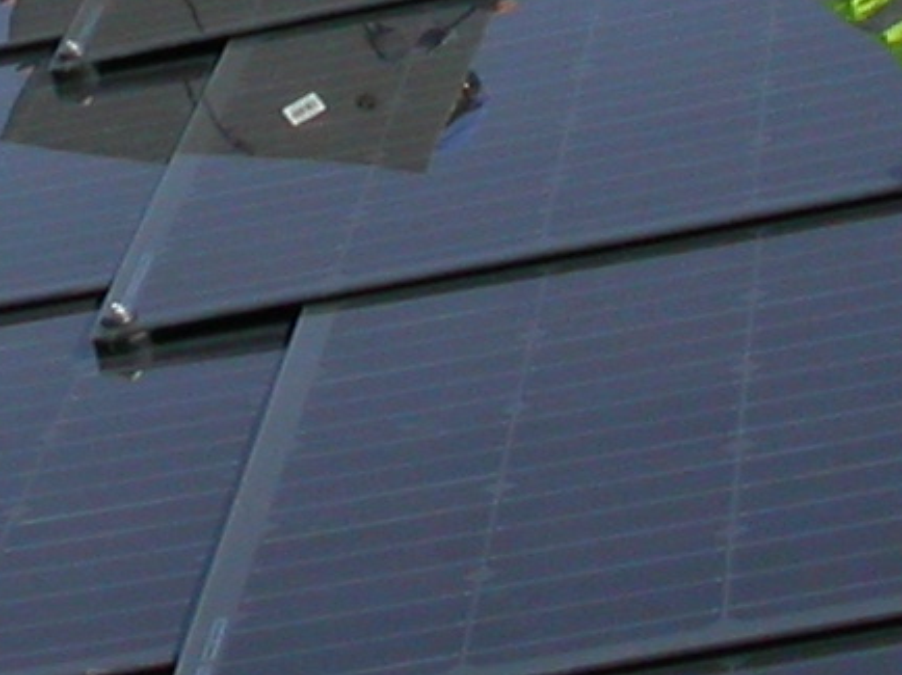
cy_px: -866
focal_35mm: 199
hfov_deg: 9.9
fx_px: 5183
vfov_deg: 7.1
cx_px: -64
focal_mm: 7.85
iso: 100
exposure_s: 1/429
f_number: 7.5
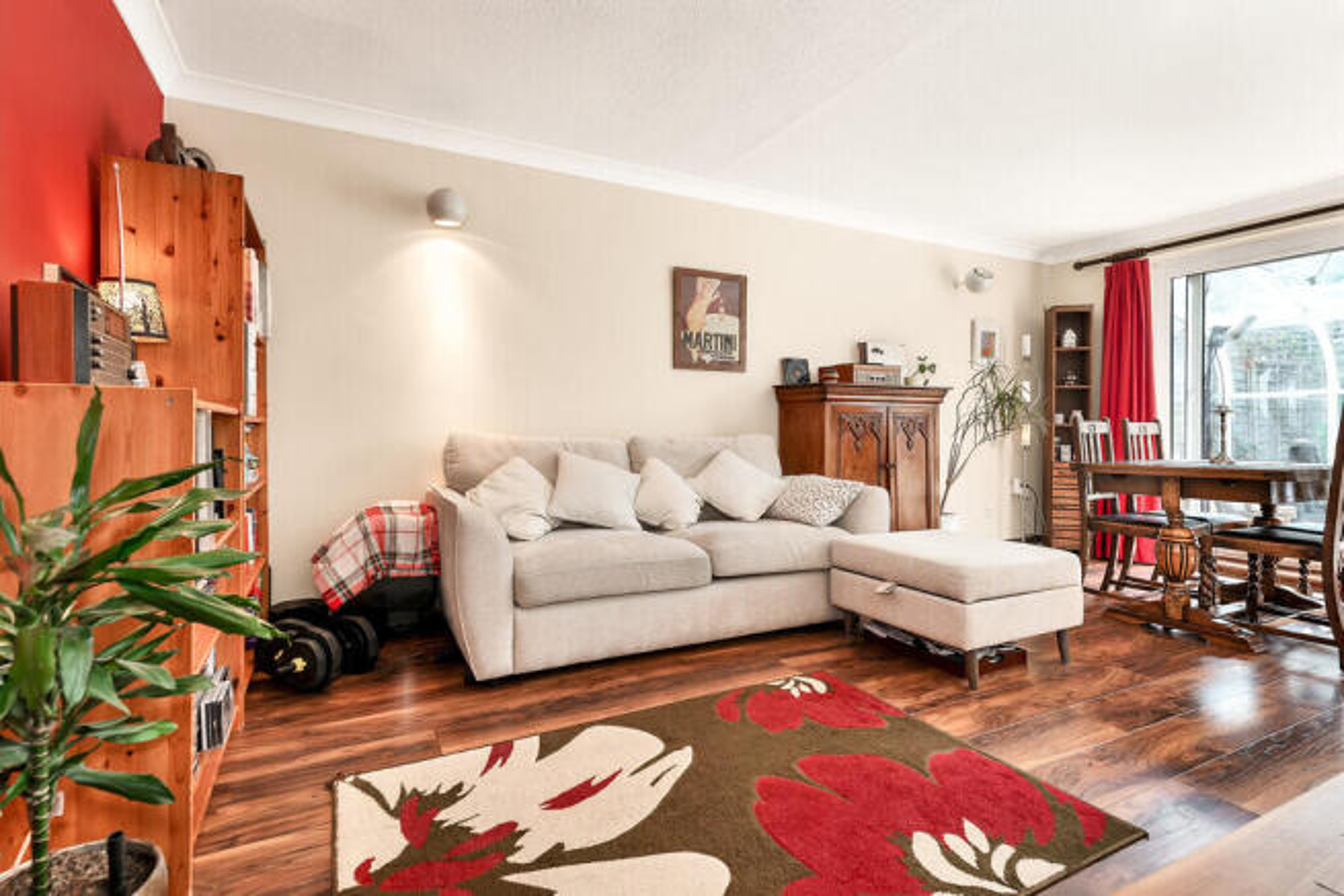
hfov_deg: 94.6
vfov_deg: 71.8
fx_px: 620
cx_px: 672
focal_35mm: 17
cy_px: 448
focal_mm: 16.6
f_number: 6.3
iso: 320
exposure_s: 1/15
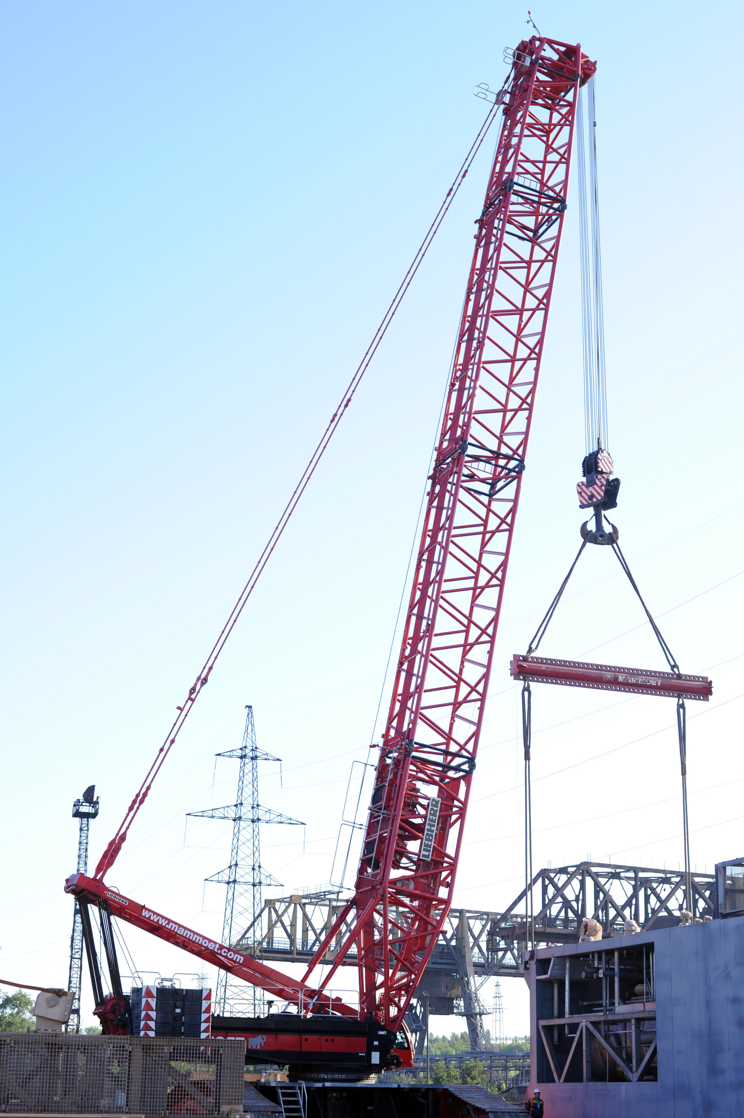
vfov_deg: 39.6
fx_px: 1552
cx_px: 372
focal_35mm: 50
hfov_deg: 27.0
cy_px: 559
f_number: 6.3
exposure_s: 1/250
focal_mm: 50
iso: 200
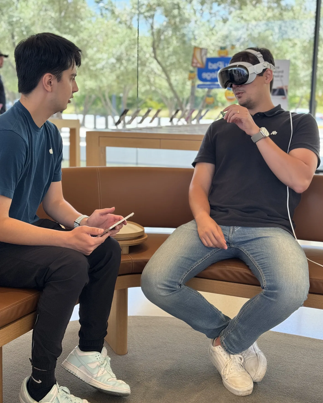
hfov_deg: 29.7
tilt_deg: -8.0
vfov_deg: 36.7
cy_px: 194
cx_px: 164
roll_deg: +0.0
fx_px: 609
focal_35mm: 51
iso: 64
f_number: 1.78
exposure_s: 1/341
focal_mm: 6.76
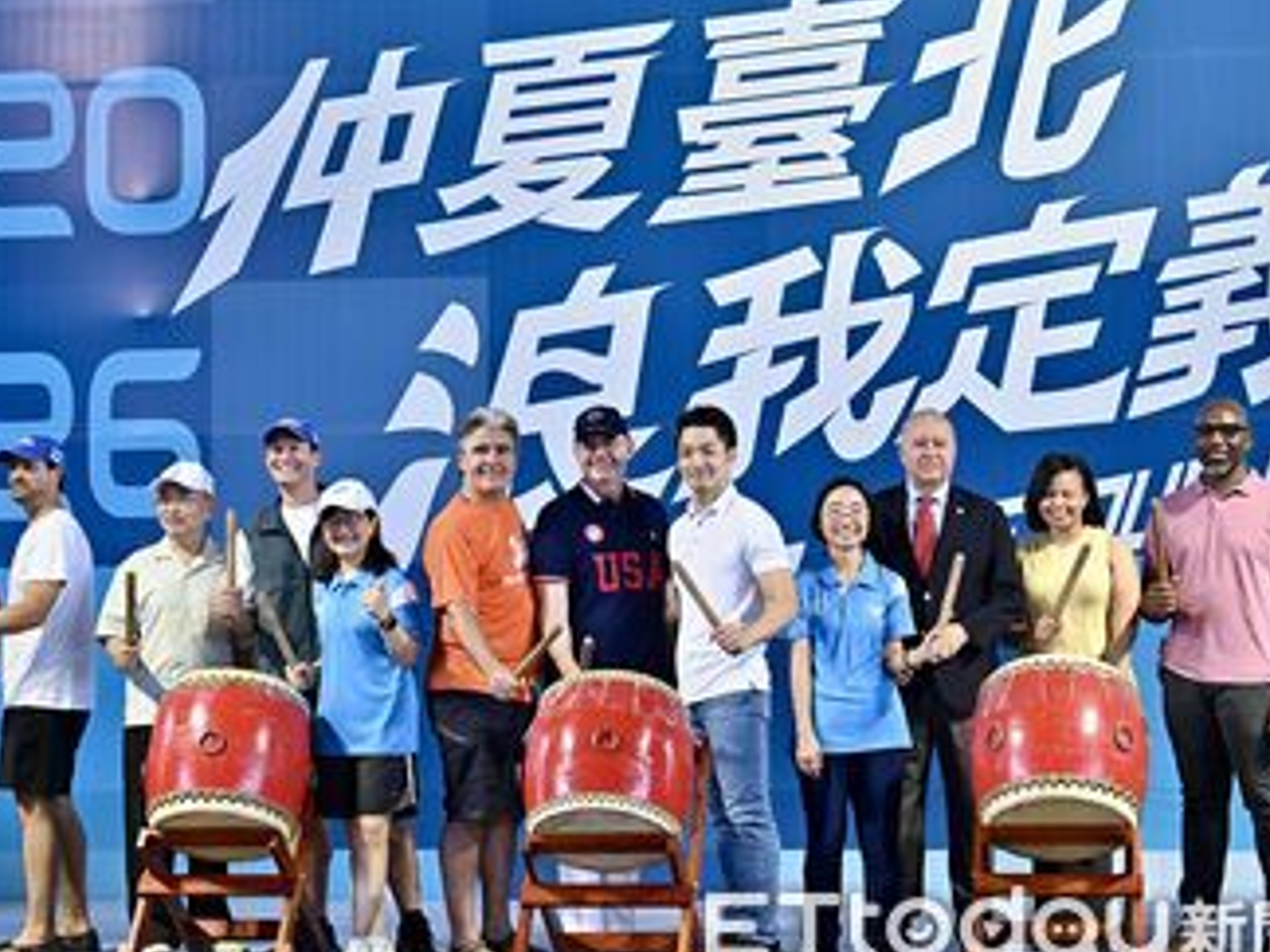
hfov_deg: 23.6
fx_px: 3045
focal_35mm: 83
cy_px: 486
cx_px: 635
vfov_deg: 17.8
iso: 2000
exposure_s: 1/250
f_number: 5.6
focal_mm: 70
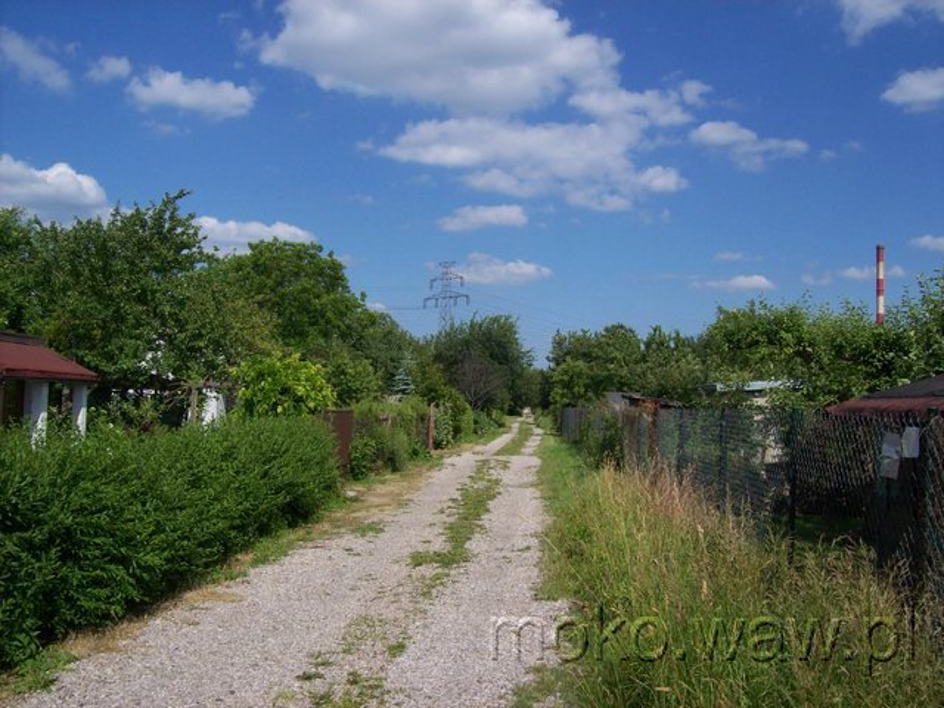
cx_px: 472
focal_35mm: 36
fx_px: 982
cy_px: 354
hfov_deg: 51.4
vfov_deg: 39.7
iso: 80
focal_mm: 6
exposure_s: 1/898
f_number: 4.8
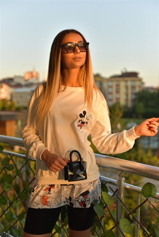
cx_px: 80
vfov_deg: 39.6
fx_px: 331
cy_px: 118
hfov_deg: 27.0
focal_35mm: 50
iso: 1000
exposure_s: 1/4000
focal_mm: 50
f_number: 3.2
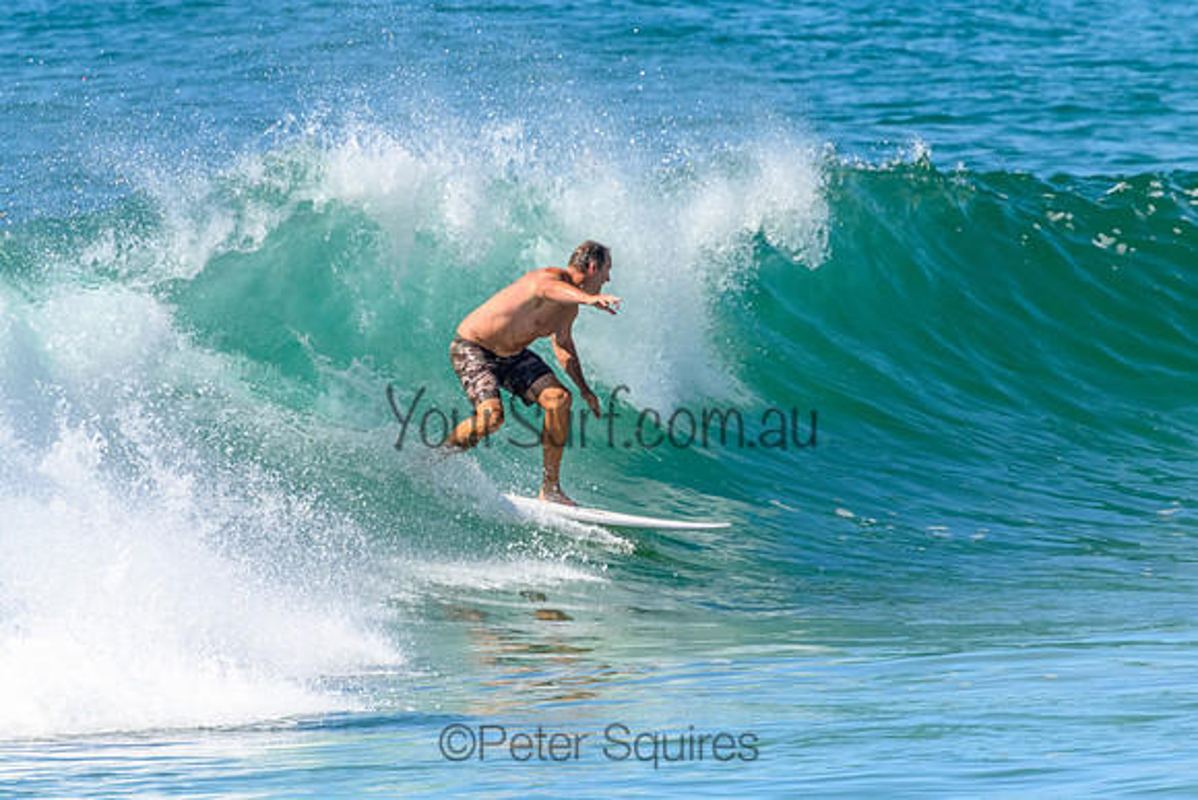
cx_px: 530
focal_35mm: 1101
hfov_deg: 1.9
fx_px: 36632
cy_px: 333
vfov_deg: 1.3
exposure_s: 1/2000
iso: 1250
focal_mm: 800
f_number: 11
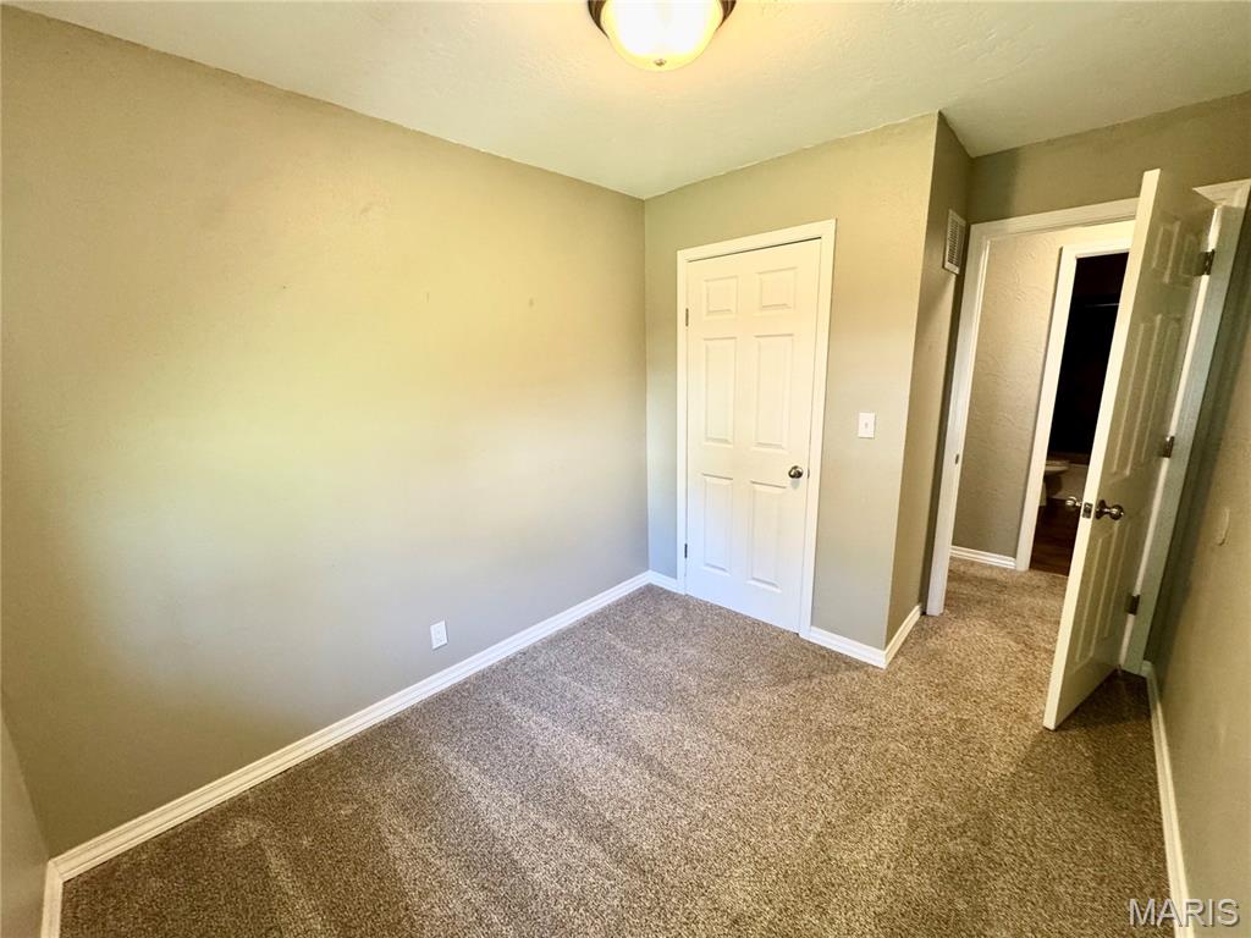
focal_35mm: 14
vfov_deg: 85.7
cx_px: 626
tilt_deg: -12.3
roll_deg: +0.6
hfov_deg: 102.1
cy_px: 469
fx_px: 506
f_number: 2.2
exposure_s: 1/60
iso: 250
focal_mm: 2.22
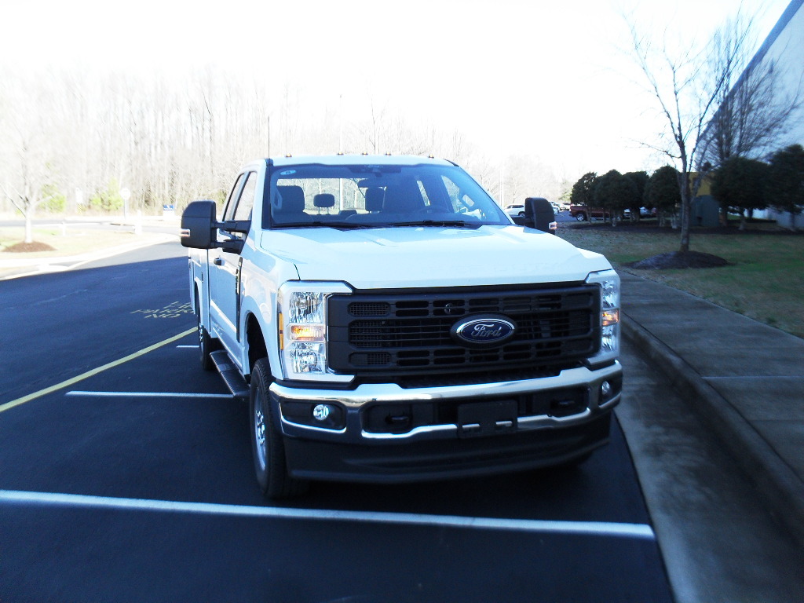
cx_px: 402
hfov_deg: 52.6
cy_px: 302
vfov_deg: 40.7
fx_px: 813
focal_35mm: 35
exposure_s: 1/250
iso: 100
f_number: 3.2
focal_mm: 6.3
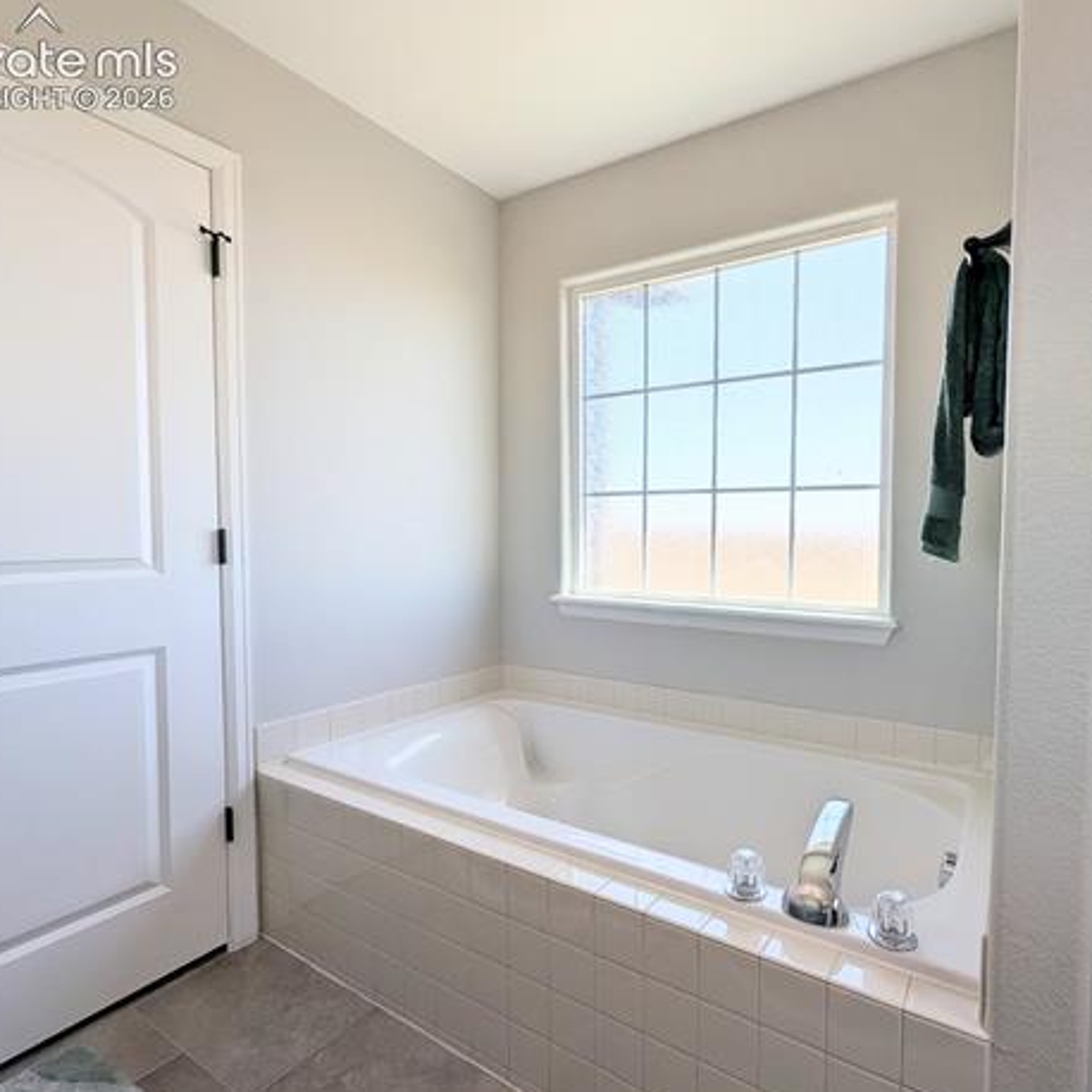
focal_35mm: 16
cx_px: 647
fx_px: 571
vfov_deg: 87.4
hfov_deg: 86.5
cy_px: 551
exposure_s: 1/756
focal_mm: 1.95
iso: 46
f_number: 2.2
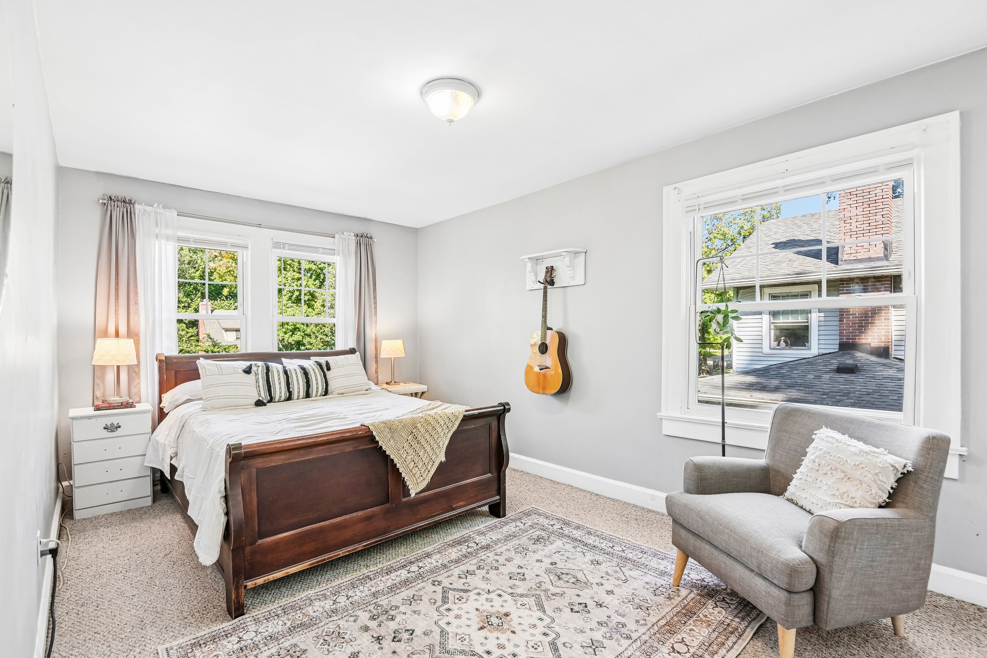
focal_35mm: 16
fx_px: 439
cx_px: 494
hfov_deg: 96.7
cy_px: 329
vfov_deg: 73.7
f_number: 8
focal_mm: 16
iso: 160
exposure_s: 1/15
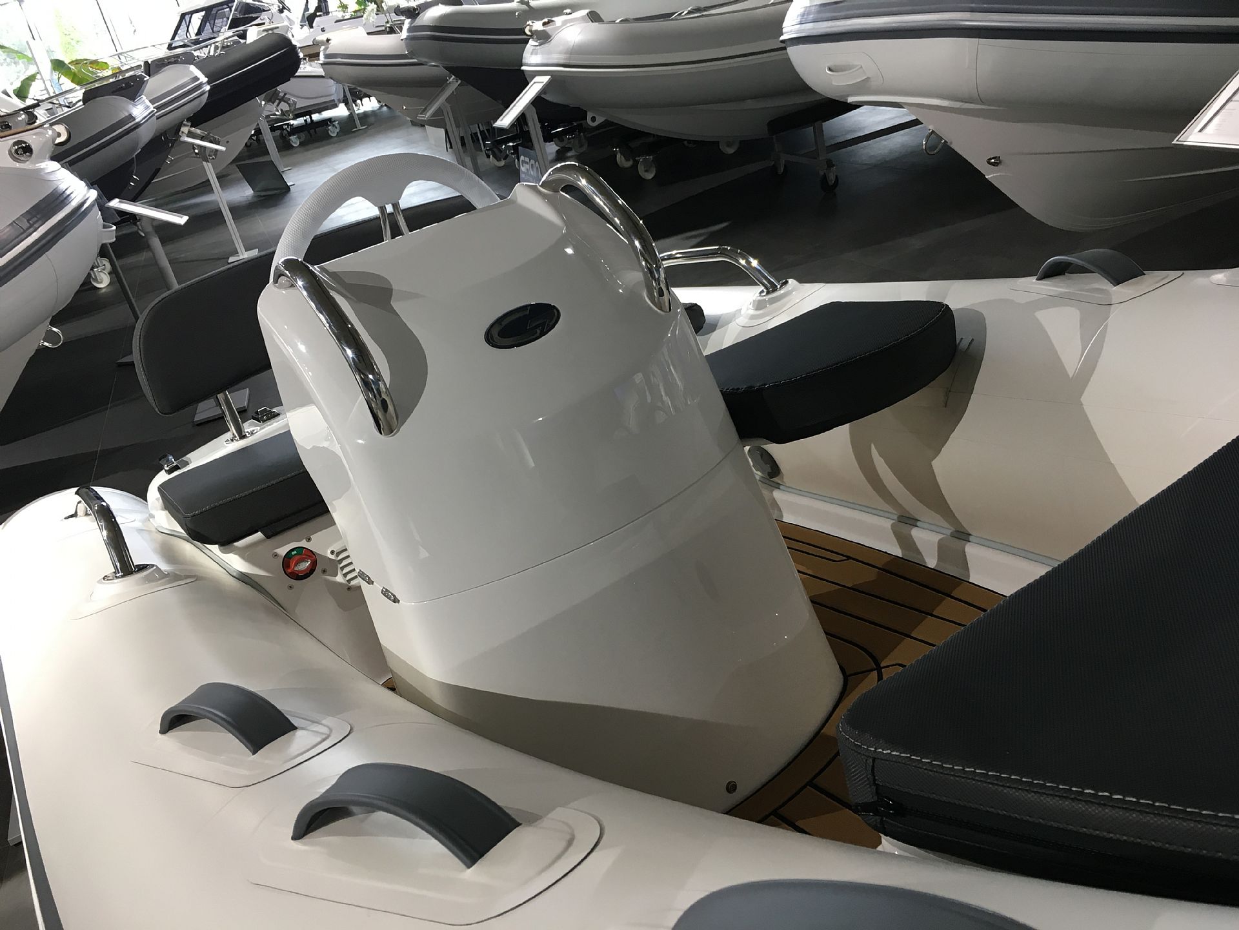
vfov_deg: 48.2
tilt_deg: -24.8
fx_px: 1038
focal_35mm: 29
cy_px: 465
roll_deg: +15.7
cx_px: 620
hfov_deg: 61.7
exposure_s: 1/33
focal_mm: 4.15
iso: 80
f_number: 2.2
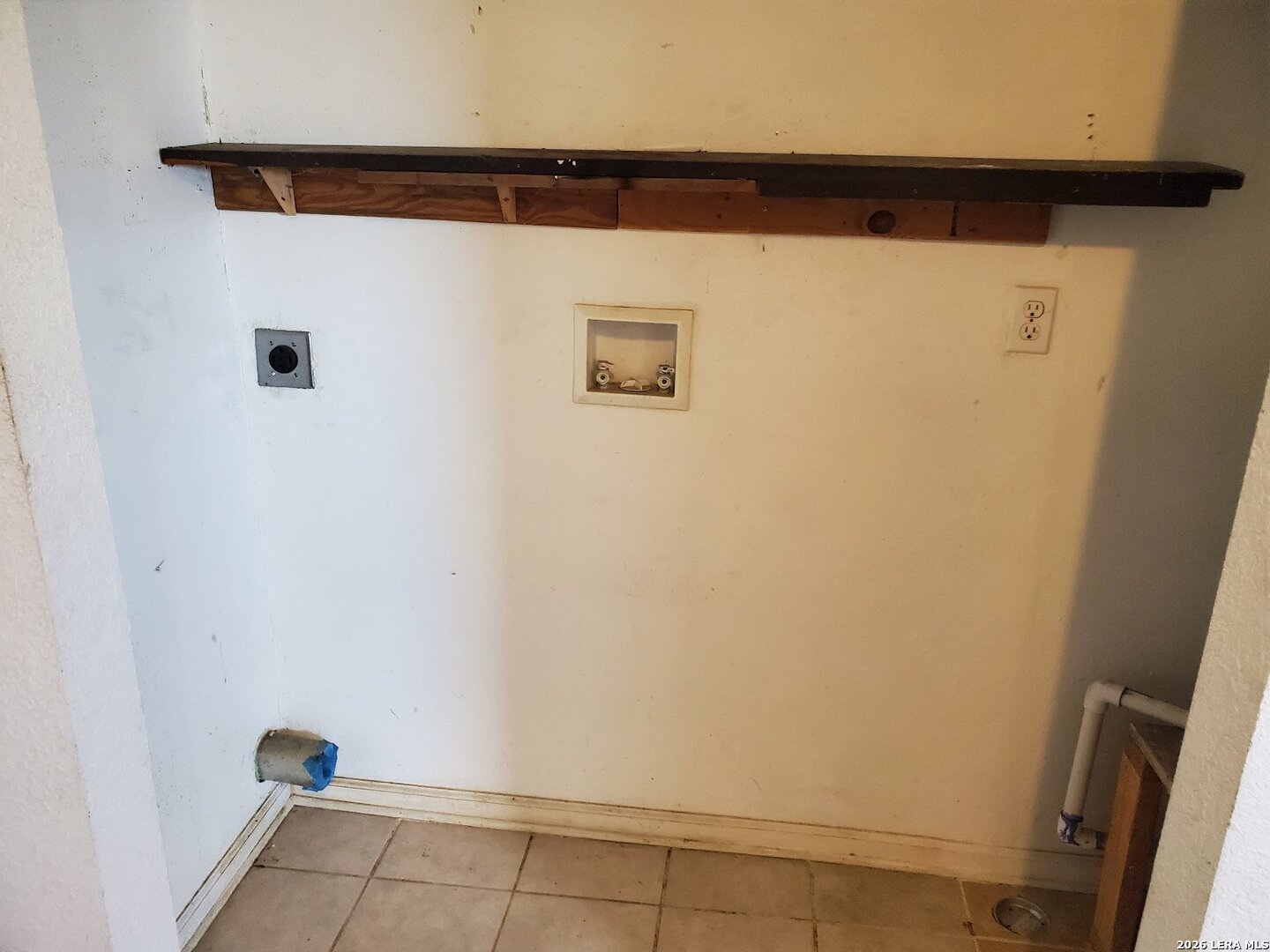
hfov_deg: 67.3
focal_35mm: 26
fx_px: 954
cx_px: 635
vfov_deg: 53.1
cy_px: 476
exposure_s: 1/40
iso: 640
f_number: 2.4
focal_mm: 4.3
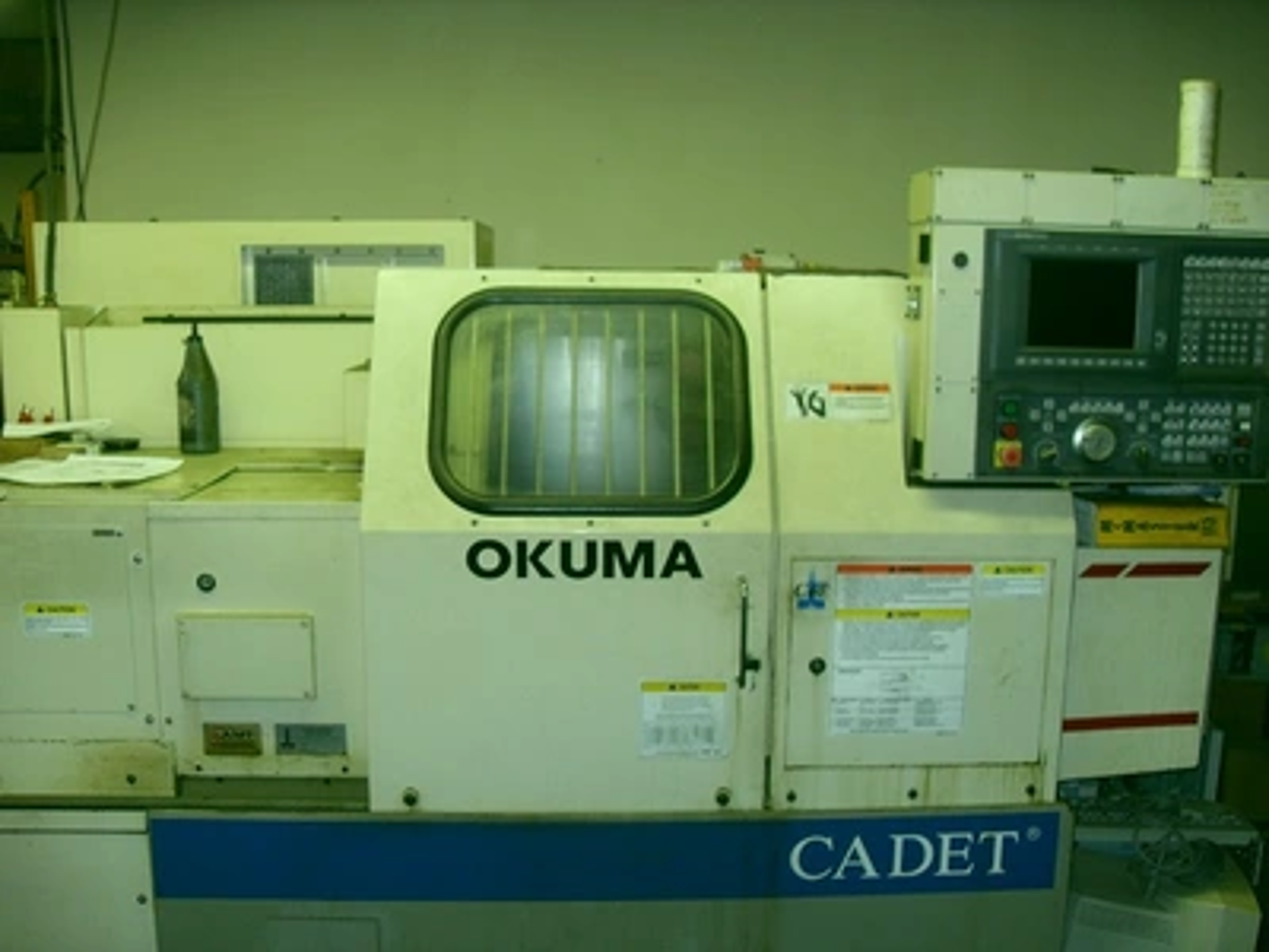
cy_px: 476
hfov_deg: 54.0
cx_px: 634
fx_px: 1246
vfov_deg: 41.8
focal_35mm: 34
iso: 100
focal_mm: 6.3
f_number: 2.8
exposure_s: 1/45
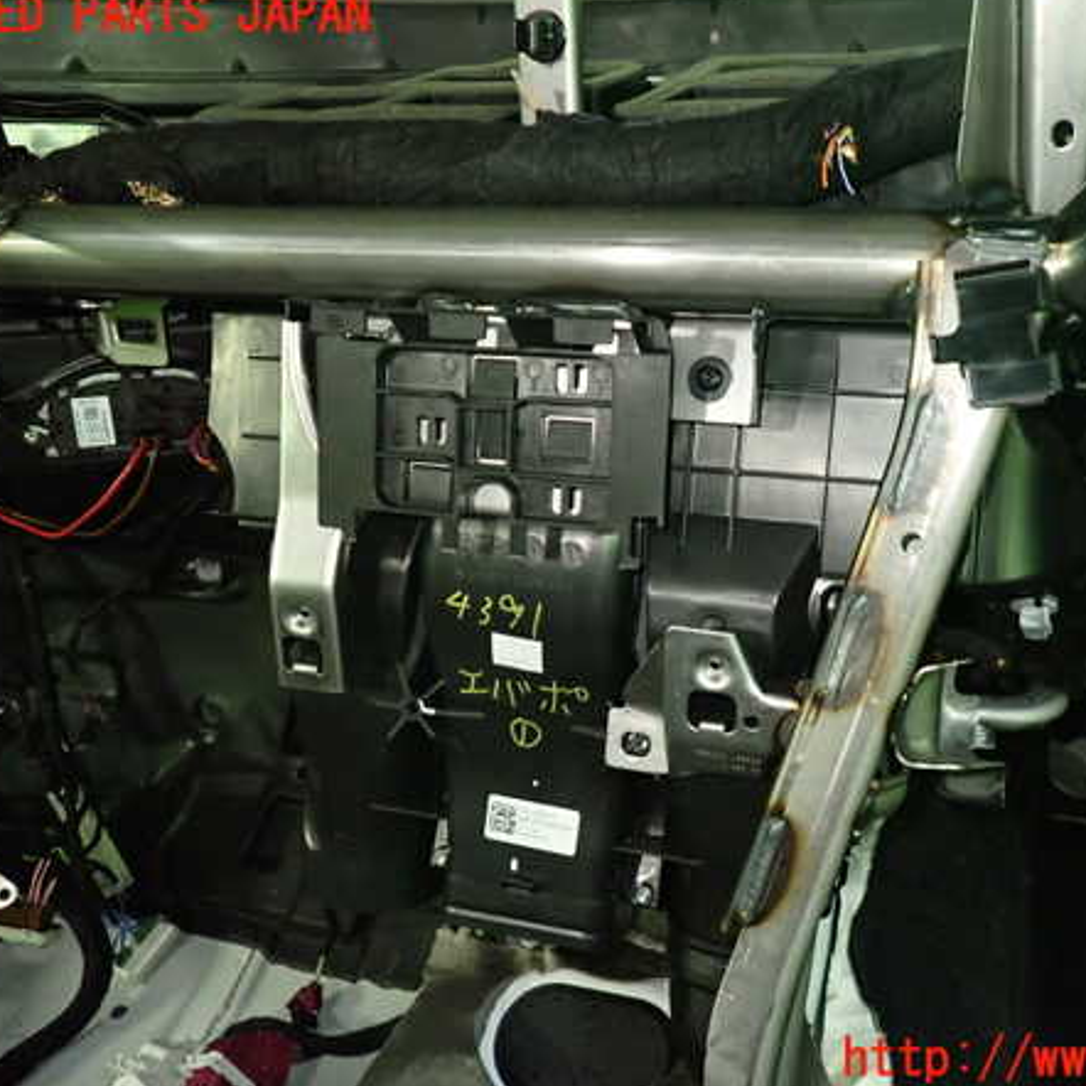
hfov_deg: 53.6
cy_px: 538
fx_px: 1065
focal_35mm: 30
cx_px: 661
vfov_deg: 54.0
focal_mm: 4.5
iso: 800
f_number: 2
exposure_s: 1/30
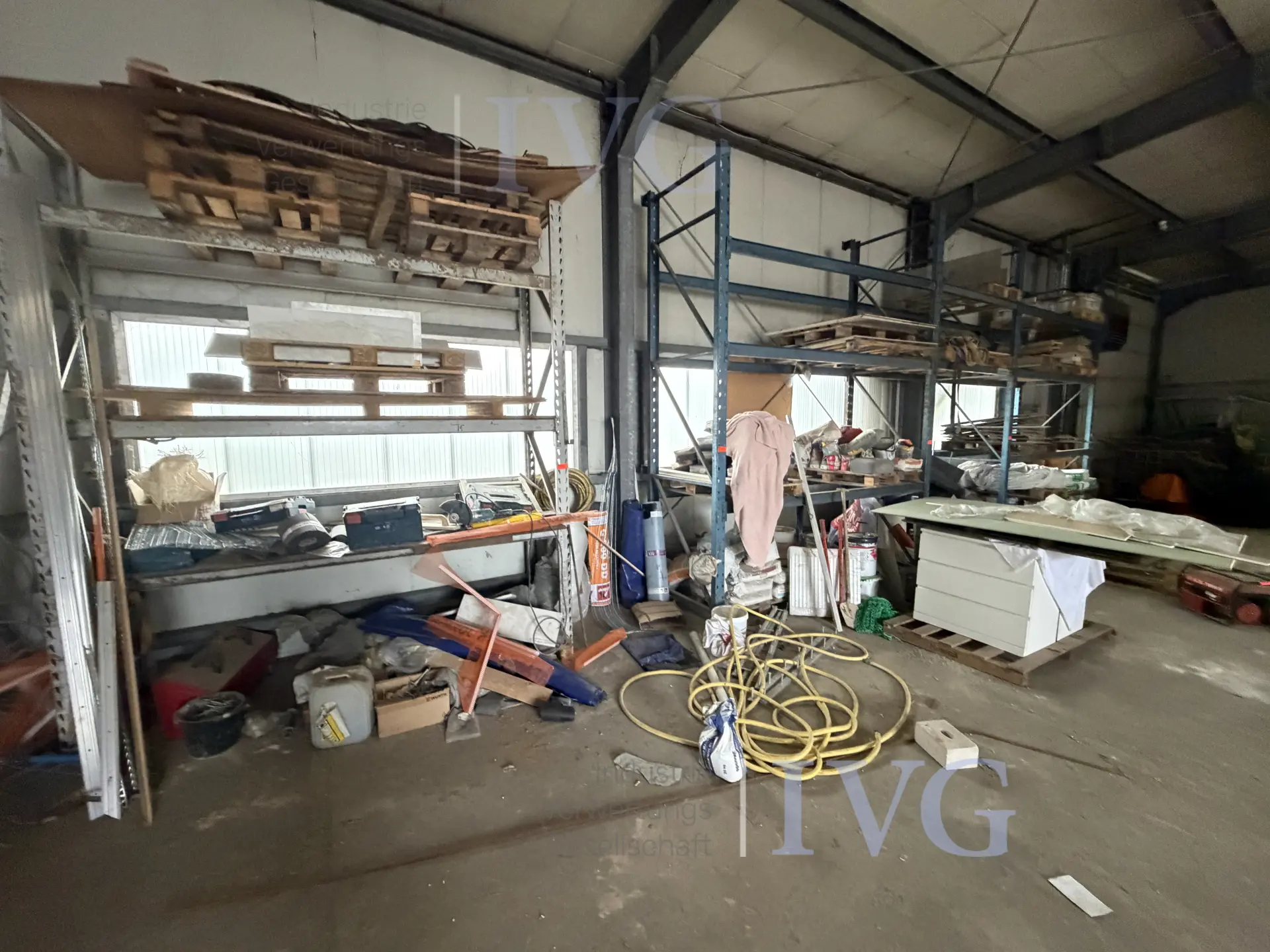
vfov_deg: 85.7
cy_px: 476
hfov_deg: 102.1
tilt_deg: -2.9
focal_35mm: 14
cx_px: 635
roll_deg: +2.9
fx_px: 514
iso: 800
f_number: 2.2
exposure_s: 1/60
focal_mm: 2.22
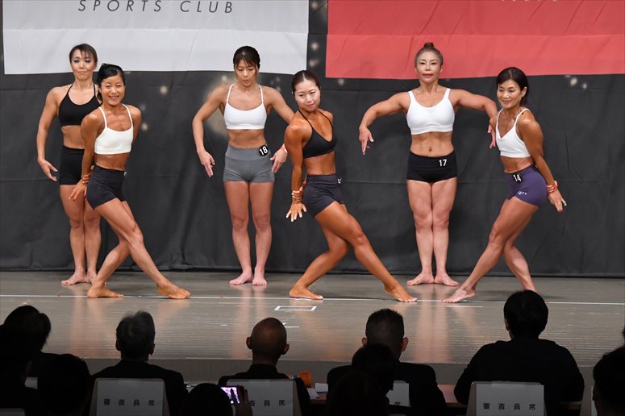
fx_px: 2915
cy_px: 208
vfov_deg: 8.2
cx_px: 312
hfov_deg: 12.2
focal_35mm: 168
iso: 5000
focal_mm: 112
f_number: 5.6
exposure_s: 1/400
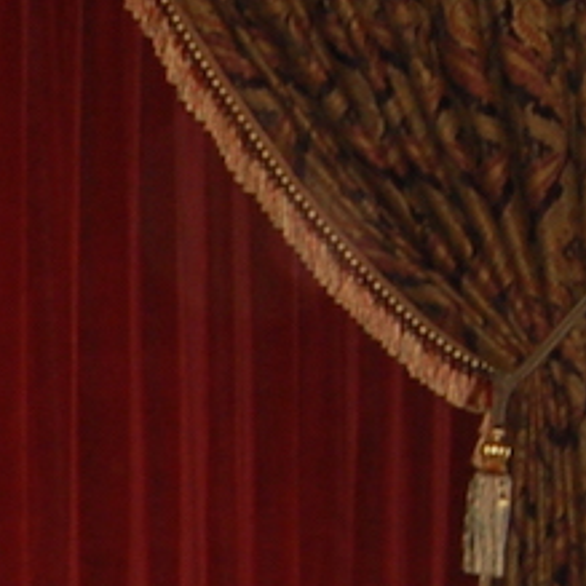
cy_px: 384
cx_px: -428
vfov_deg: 11.1
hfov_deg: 10.5
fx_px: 3007
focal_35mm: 157
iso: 400
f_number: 3.5
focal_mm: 18
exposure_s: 1/60
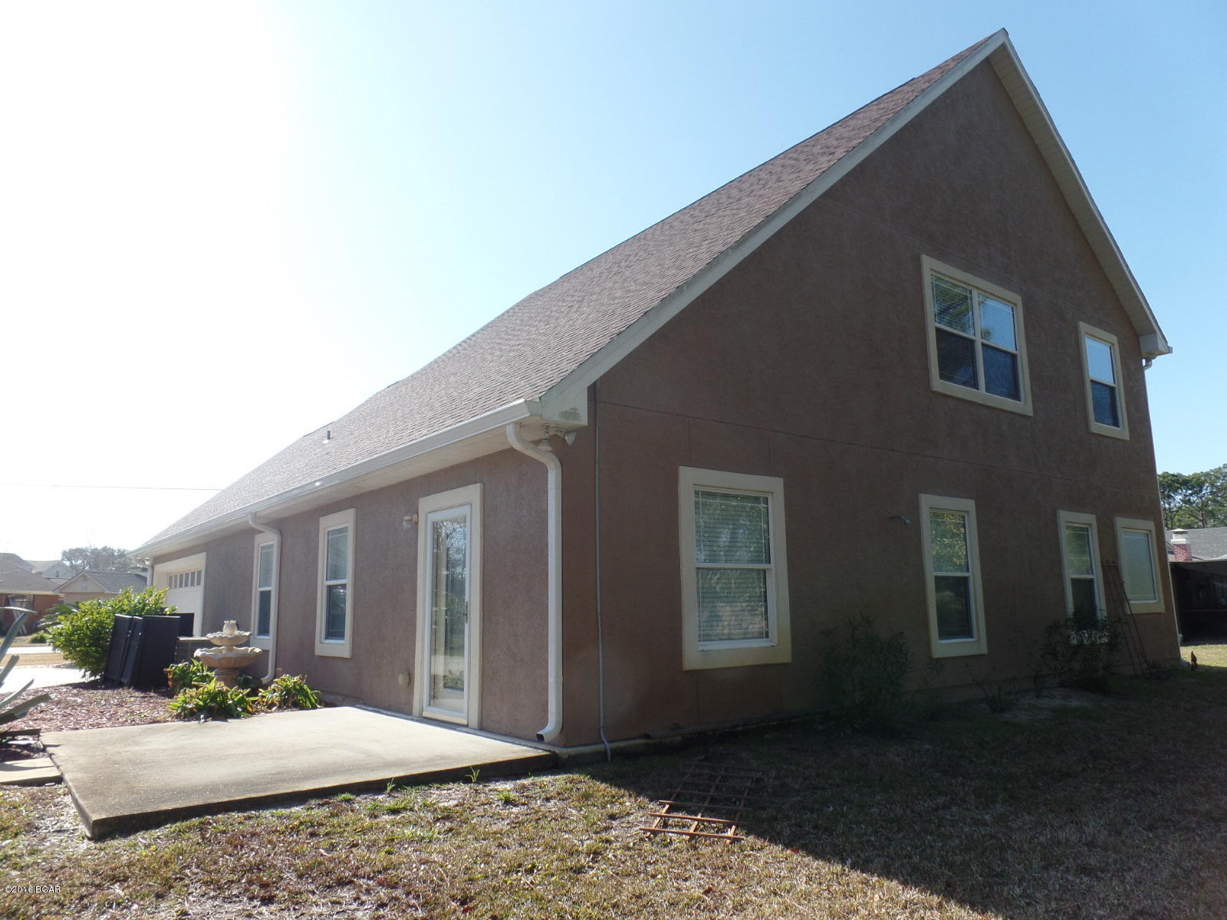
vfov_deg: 58.9
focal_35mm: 23
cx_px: 614
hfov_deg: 73.9
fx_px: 815
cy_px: 460
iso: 80
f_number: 3.5
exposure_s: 1/500
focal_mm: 4.1
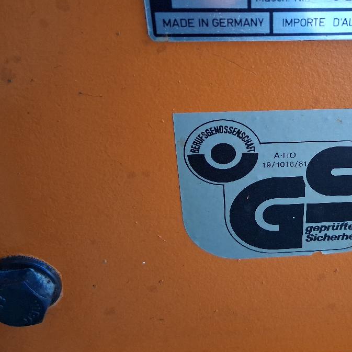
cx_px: 297
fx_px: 472
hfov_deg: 38.8
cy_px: 123
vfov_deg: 40.5
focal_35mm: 41
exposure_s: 1/100
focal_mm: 3.98
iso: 400
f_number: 1.8
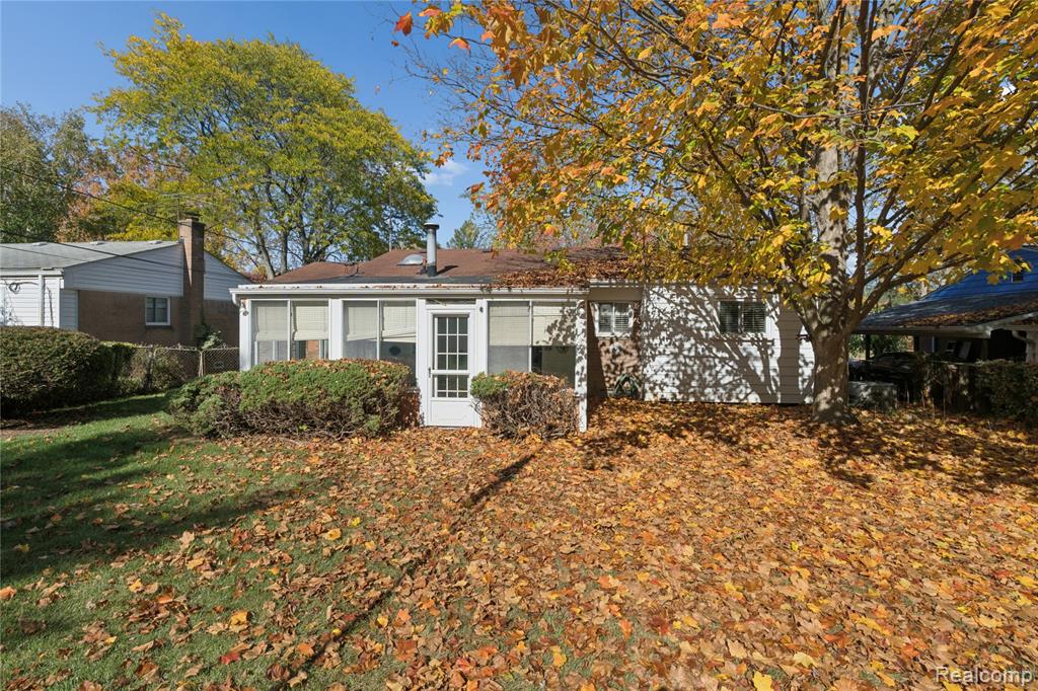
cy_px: 346
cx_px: 519
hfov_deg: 95.0
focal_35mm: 16
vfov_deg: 72.0
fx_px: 476
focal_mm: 11
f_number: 8
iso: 400
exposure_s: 1/1600
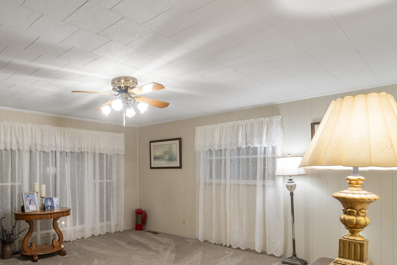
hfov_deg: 69.3
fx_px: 265
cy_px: 170
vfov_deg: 52.4
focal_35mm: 24
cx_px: 103
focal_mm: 10
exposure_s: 1/3
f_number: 8
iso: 400
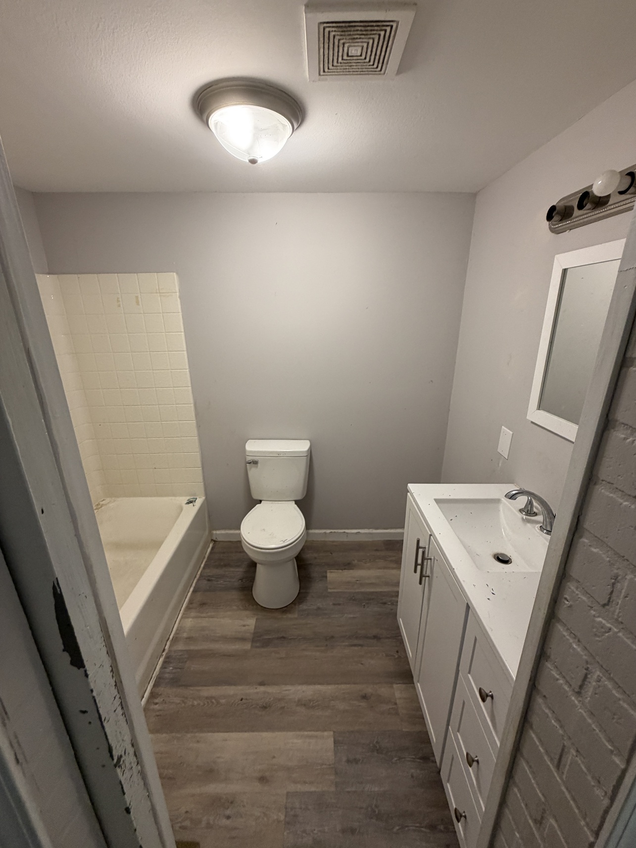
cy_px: 424
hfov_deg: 85.7
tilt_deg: -17.7
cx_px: 318
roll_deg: -0.9
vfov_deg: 102.1
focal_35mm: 14
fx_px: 343
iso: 200
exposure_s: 1/60
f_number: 2.2
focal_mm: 2.22
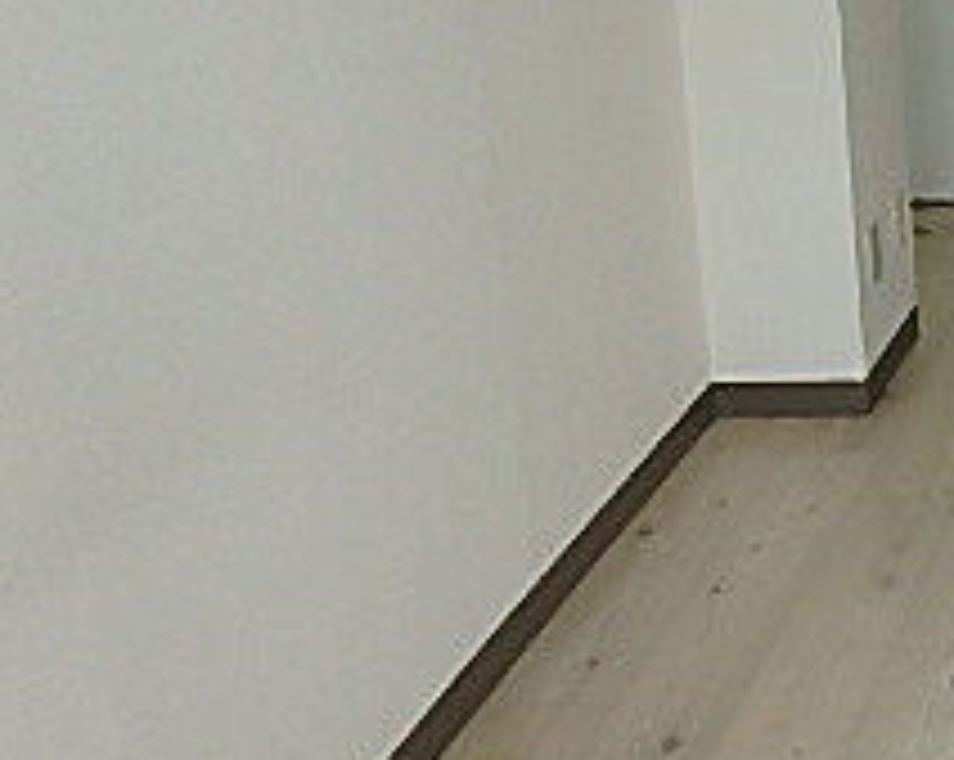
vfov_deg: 23.9
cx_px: 1350
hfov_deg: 24.9
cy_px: 94
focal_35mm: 62
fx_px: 1748
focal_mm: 3.7
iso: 200
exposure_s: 1/60
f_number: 3.5
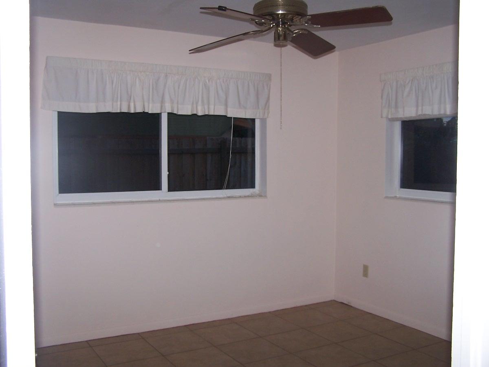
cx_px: 244
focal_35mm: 38
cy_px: 184
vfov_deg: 37.7
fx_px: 537
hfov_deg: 49.0
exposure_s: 1/60
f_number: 2.8
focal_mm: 6.3
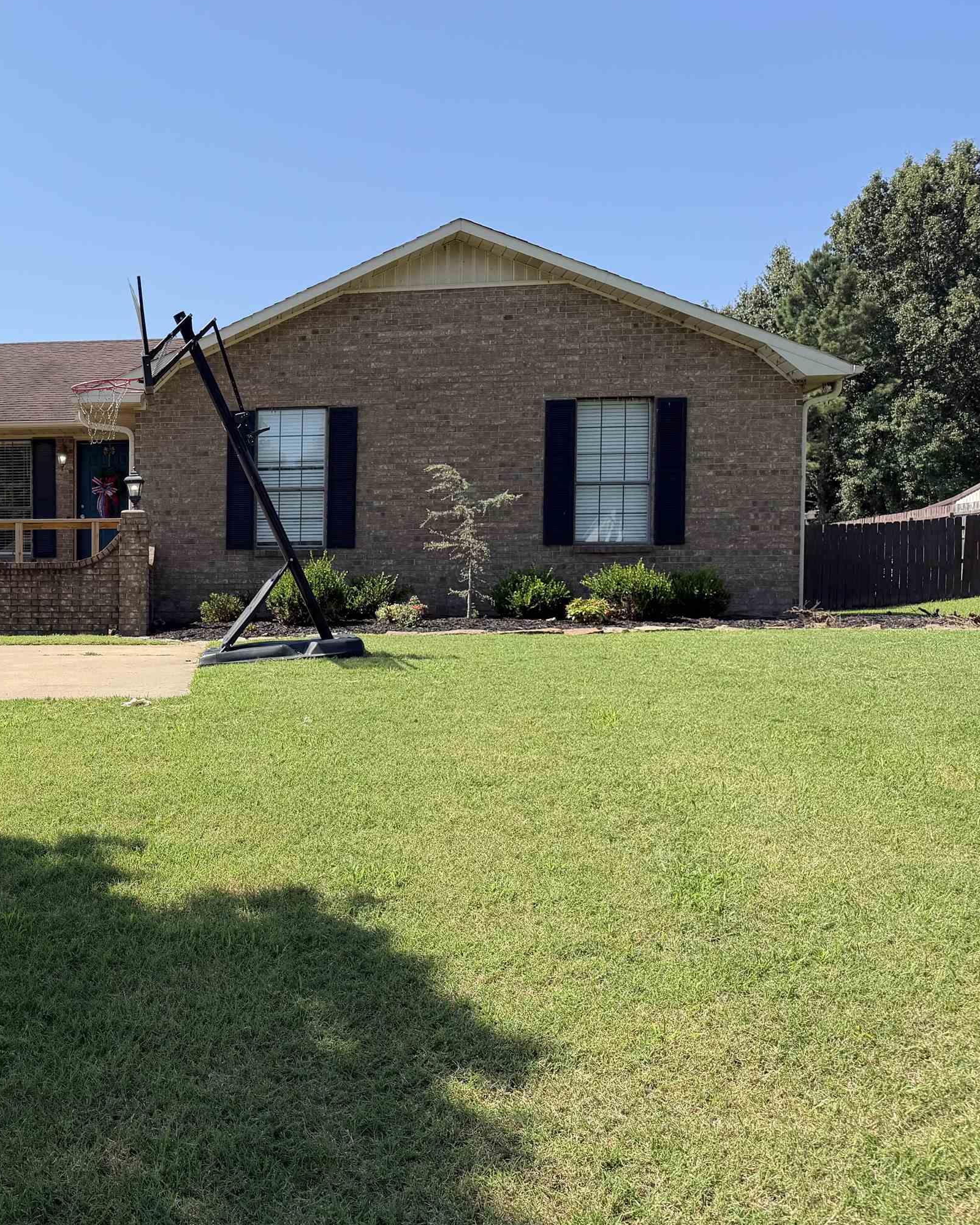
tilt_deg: -2.7
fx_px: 1305
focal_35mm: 36
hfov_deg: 37.8
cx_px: 63
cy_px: 648
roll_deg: +2.3
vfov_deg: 50.3
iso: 80
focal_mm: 6.76
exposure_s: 1/3953
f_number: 1.78
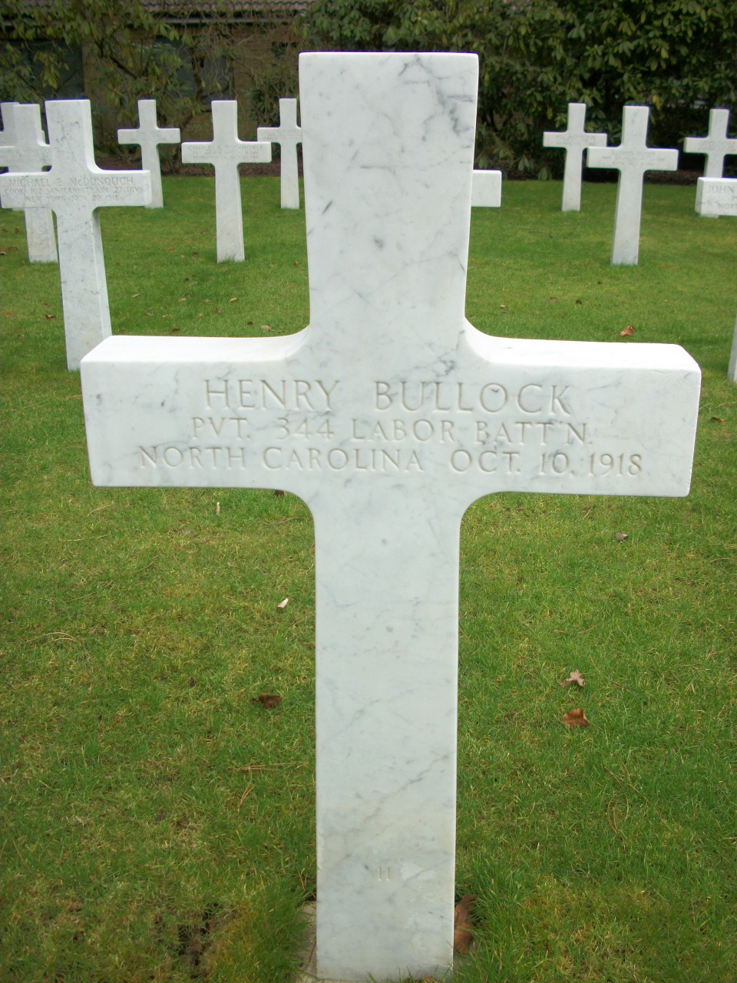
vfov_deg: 52.6
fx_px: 994
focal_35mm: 35
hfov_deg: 40.7
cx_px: 368
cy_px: 492
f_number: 3.1
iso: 80
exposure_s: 1/250
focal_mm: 6.3
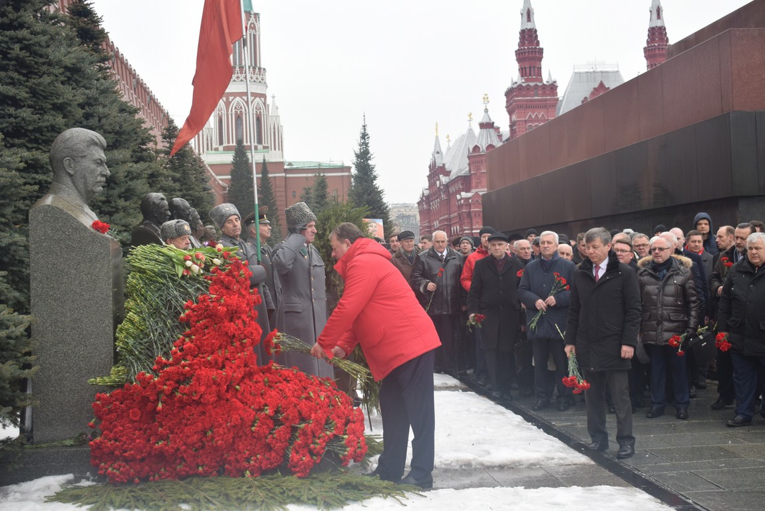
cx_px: 382
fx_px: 1020
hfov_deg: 41.1
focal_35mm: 48
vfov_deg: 28.1
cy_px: 256
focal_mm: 32
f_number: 6.3
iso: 400
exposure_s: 1/160
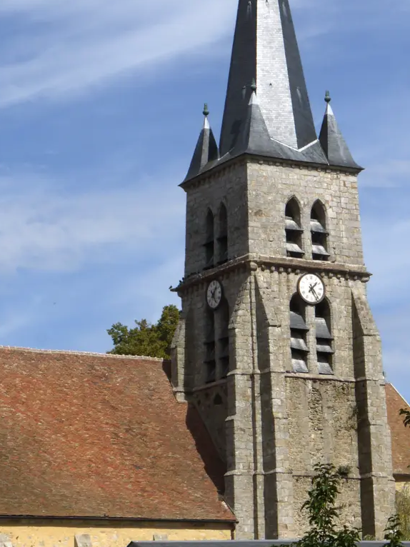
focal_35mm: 117
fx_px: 1849
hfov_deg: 12.6
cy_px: 244
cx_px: 150
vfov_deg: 16.8
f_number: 20
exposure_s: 1/125
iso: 100
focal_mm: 35
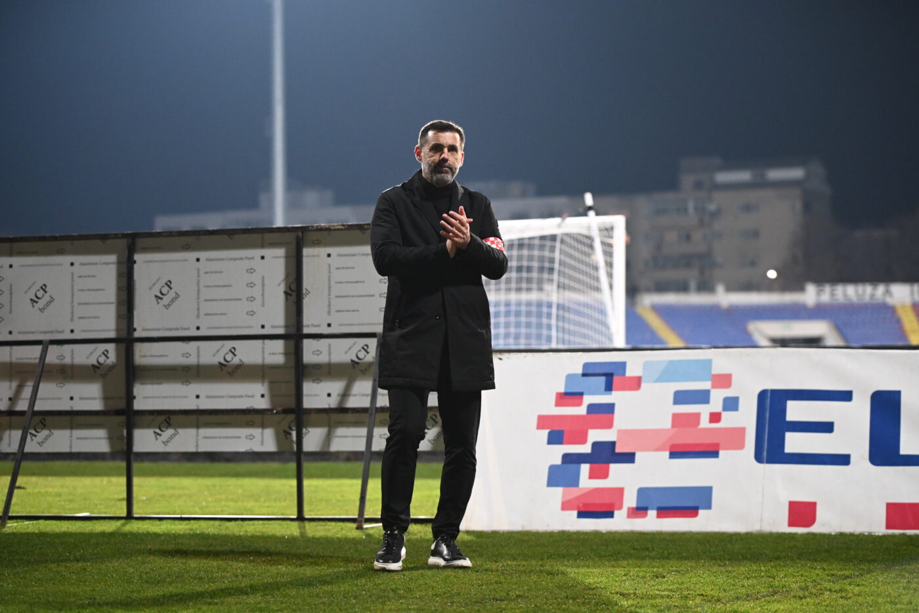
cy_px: 306
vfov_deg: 15.2
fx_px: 2297
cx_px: 460
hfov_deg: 22.6
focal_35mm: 90
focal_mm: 90
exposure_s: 1/400
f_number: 2.8
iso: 4000
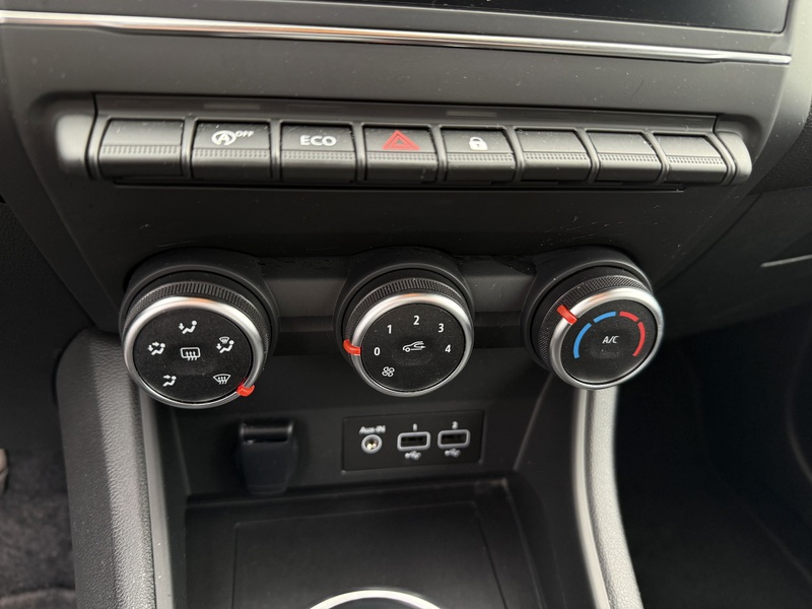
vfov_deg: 56.8
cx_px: 406
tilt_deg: -35.5
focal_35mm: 24
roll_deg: -6.3
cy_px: 304
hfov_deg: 71.6
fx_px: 563
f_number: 1.78
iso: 200
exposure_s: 1/127
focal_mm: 6.76
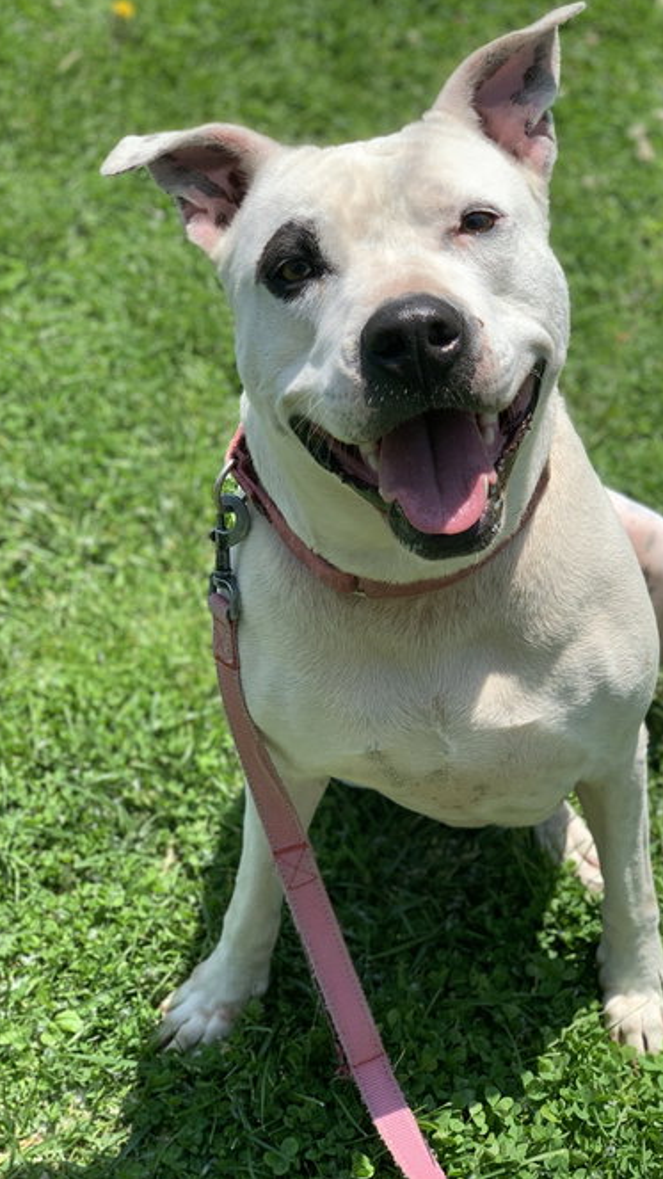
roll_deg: -1.0
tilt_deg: -44.7
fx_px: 1781
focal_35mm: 57
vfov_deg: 36.6
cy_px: 588
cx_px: 428
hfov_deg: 21.0
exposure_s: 1/727
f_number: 2.4
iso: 16
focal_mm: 6
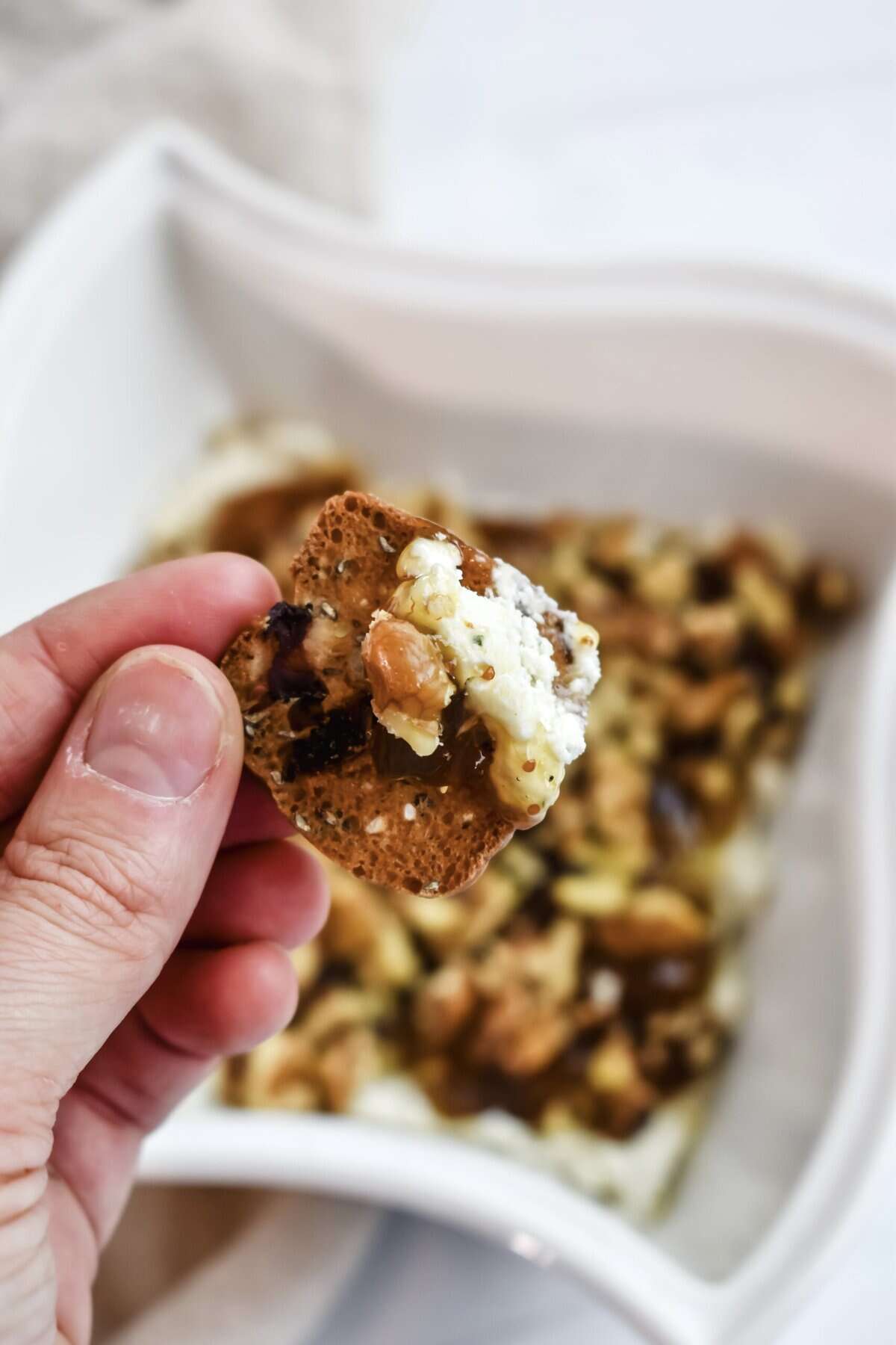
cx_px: 448
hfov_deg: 18.9
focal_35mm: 72
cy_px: 672
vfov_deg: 28.1
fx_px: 2688
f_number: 5.6
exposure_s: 1/125
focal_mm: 48
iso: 400
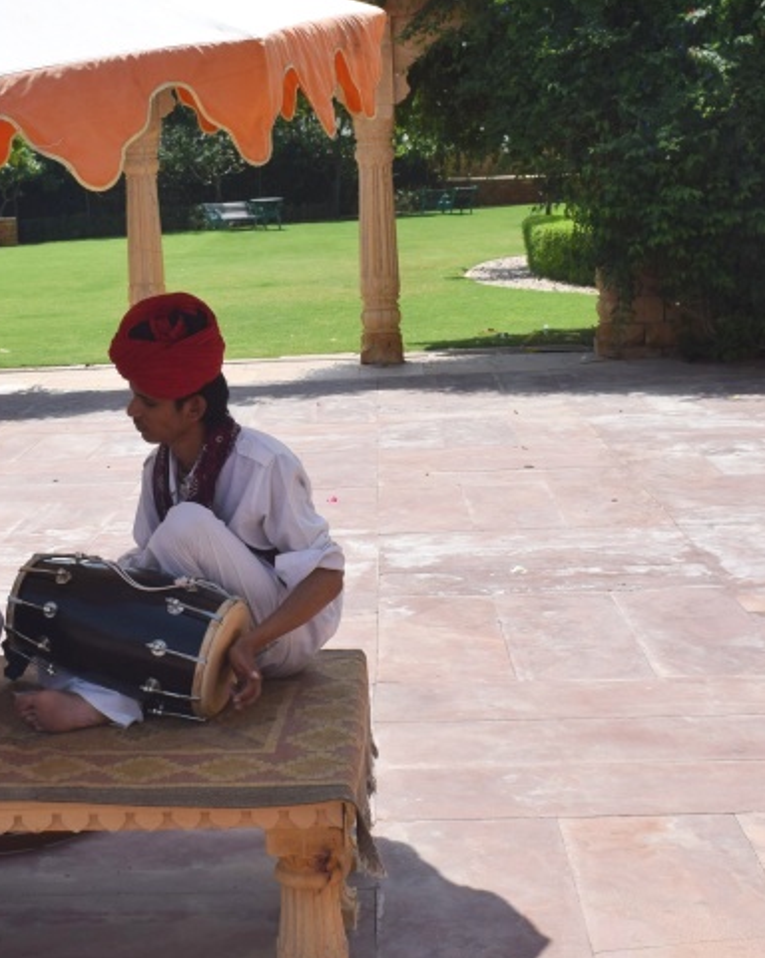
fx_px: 1955
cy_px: 419
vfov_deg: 27.5
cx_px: 165
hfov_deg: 21.9
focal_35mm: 69
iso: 200
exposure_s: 1/500
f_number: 11
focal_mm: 23
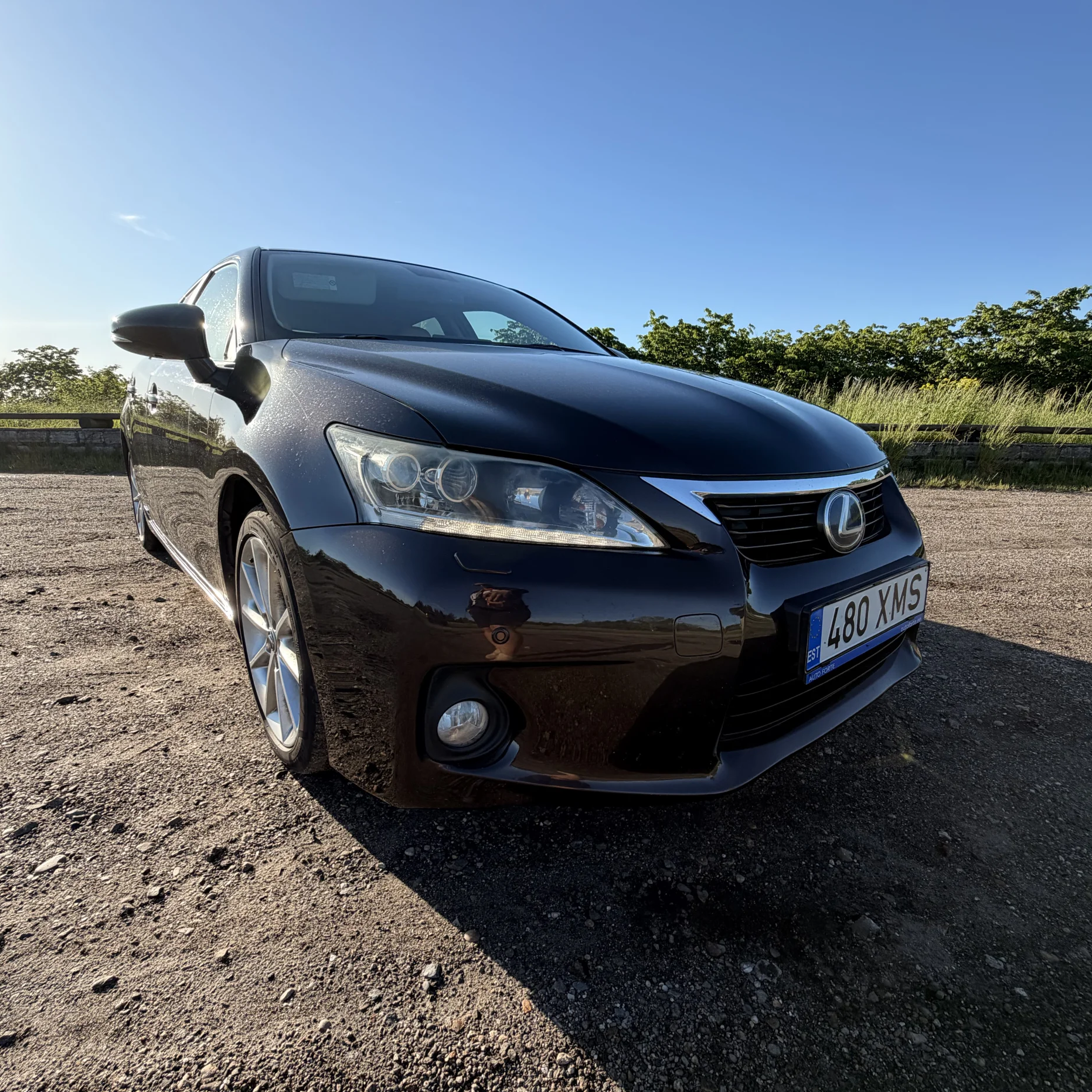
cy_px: 539
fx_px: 607
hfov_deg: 84.0
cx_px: 556
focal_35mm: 17
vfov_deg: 84.0
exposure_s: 1/770
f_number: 2.2
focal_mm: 2.22
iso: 40
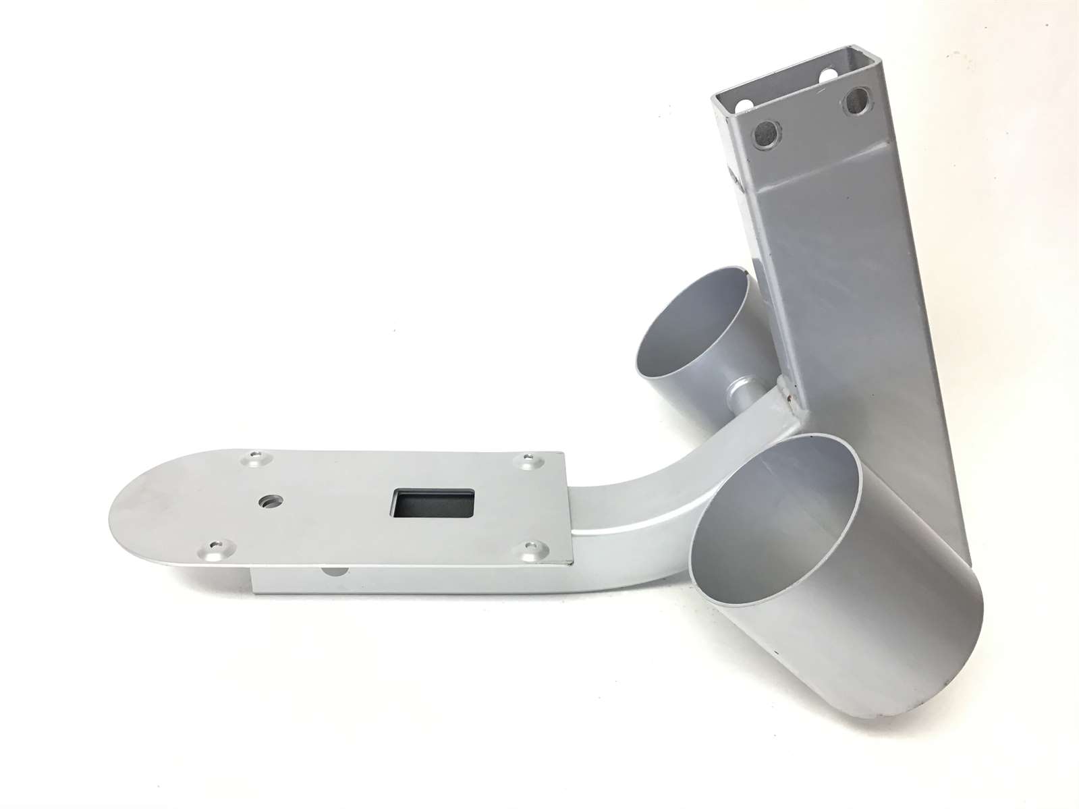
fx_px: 966
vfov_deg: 45.4
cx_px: 540
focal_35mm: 31
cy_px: 404
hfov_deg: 58.4
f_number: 2.4
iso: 50
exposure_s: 1/30
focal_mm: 3.3
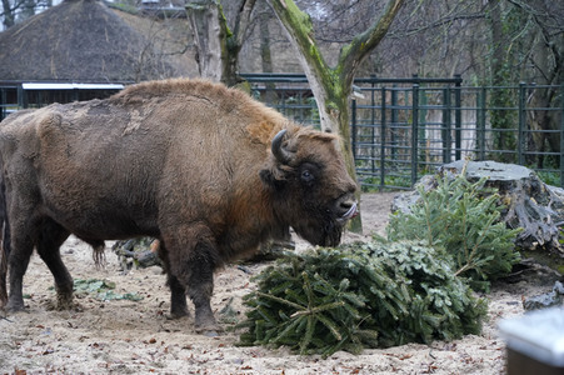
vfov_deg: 13.5
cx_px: 282
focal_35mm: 101
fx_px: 1581
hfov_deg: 20.2
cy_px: 188
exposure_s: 1/250
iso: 3200
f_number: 6.3
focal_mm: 101
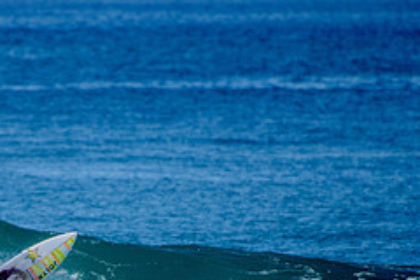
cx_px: -5
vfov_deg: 1.1
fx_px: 14092
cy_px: 318
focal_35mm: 1208
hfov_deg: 1.7
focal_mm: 500
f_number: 5.6
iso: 160
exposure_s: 1/1600
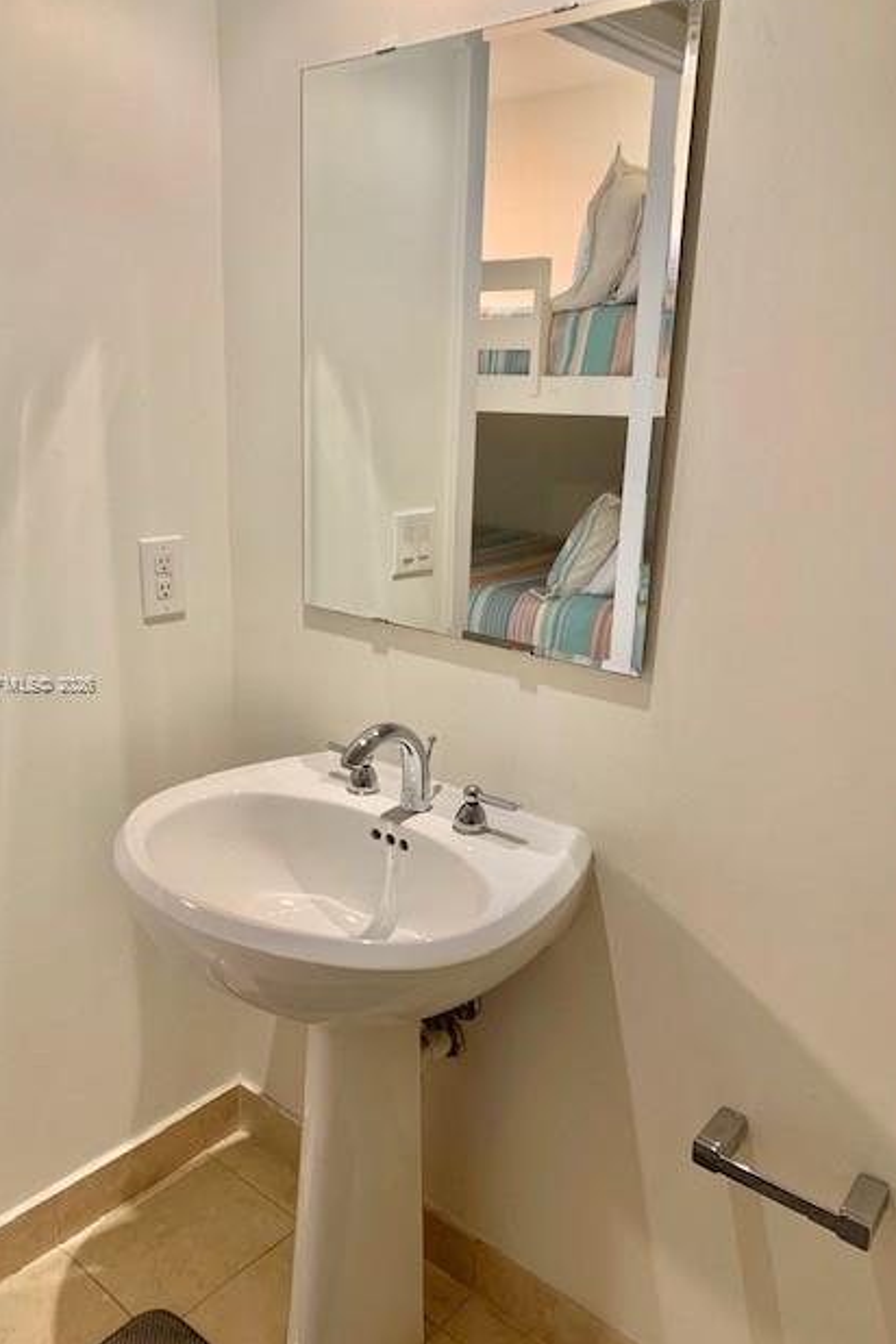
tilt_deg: -15.1
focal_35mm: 28
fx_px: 1045
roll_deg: -1.6
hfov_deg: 46.3
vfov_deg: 65.5
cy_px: 685
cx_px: 398
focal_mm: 4.25
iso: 160
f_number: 1.8
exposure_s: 1/60
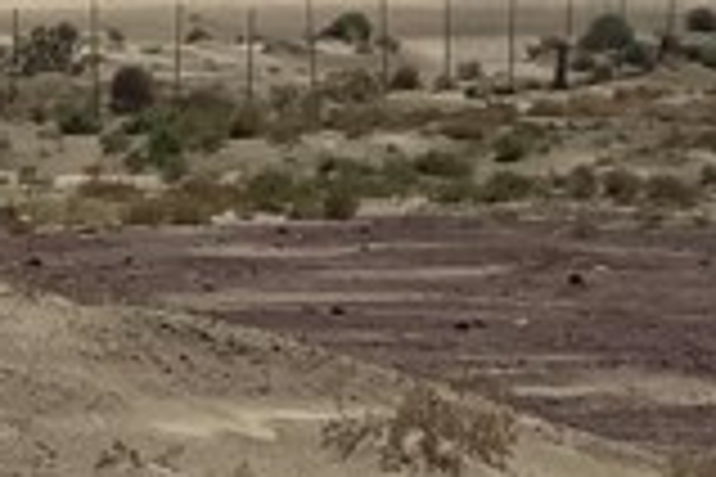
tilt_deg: -7.1
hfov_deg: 10.2
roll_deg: +0.7
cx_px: -383
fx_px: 3858
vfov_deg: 7.1
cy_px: 468
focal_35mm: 194
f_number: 1.8
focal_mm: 3
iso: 20
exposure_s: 1/5263
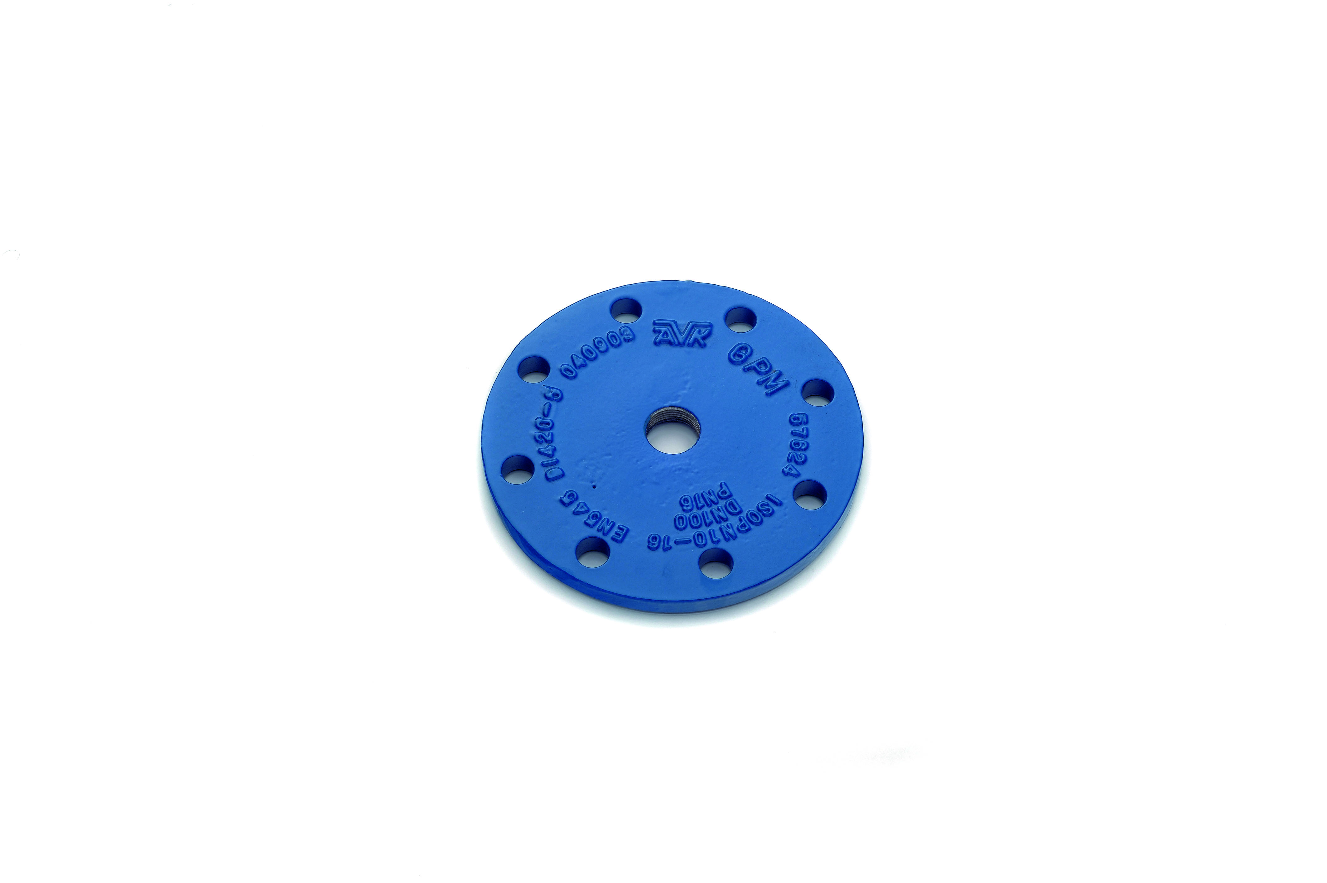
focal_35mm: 50
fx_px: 1842
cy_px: 442
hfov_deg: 39.6
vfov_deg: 27.0
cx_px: 664
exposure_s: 1/125
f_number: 22
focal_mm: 50
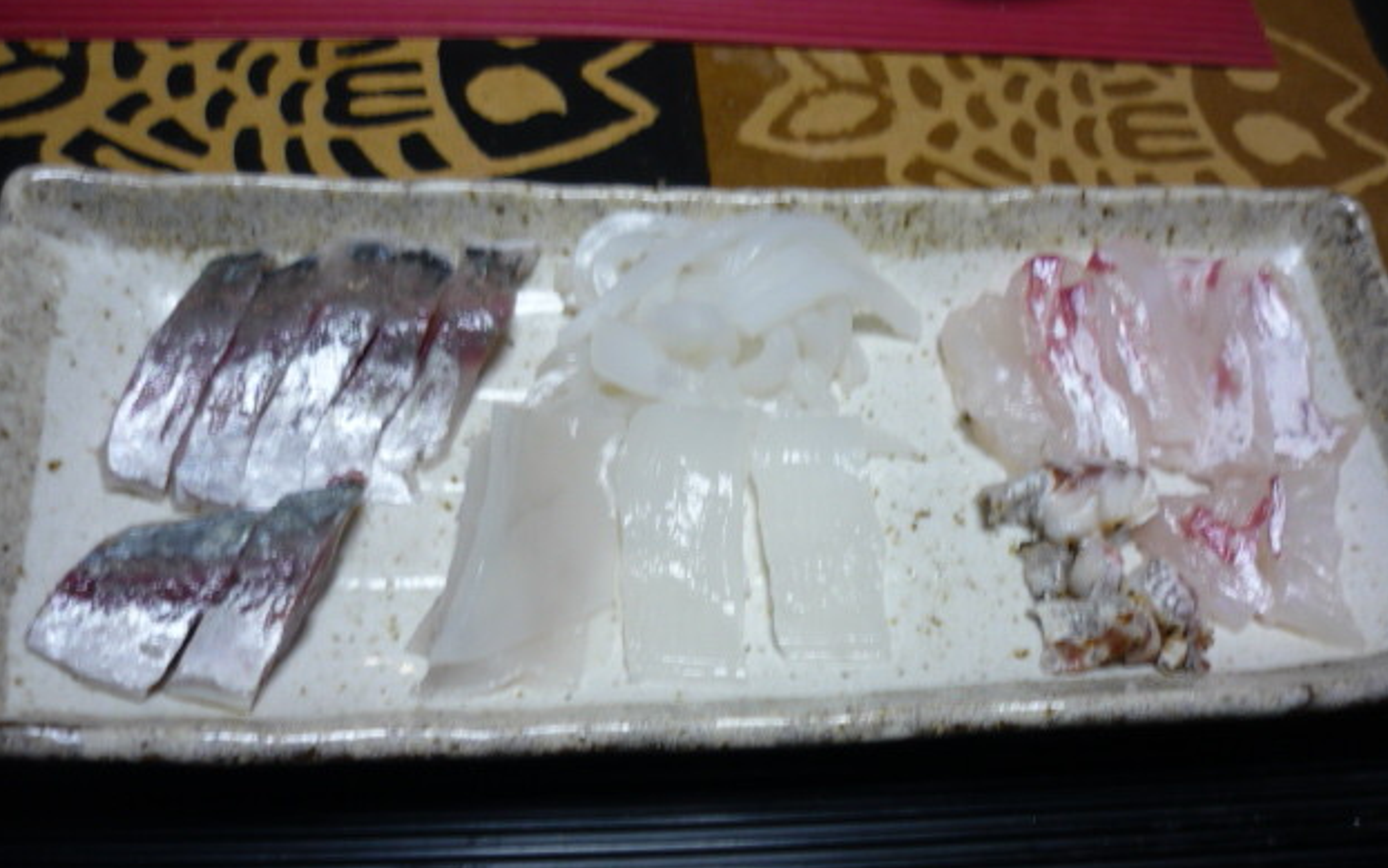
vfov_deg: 35.2
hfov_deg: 54.0
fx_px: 1362
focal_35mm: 36
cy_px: 524
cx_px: 701
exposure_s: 1/30
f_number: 2.8
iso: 100
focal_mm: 5.5
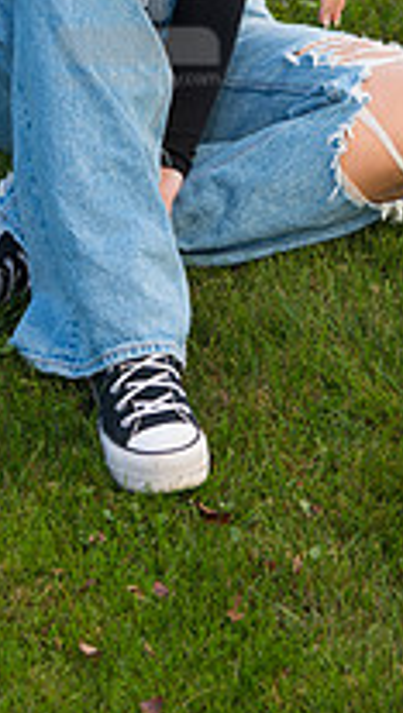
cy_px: -7
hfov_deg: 8.6
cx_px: 138
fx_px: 2669
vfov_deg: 14.9
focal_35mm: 141
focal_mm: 62
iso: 250
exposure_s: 1/250
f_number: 4.5
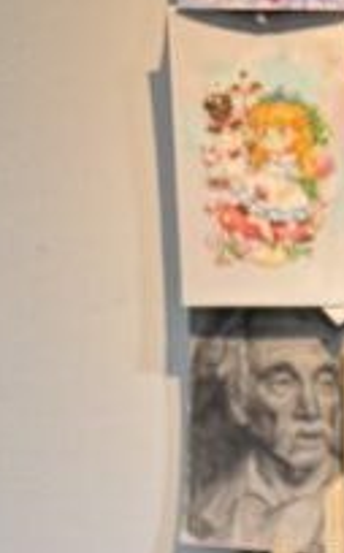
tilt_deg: -11.4
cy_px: 1220
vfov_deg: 13.4
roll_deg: -0.8
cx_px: 813
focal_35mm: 125
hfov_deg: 9.4
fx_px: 1880
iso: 80
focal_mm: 6.76
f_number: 1.78
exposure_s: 1/100
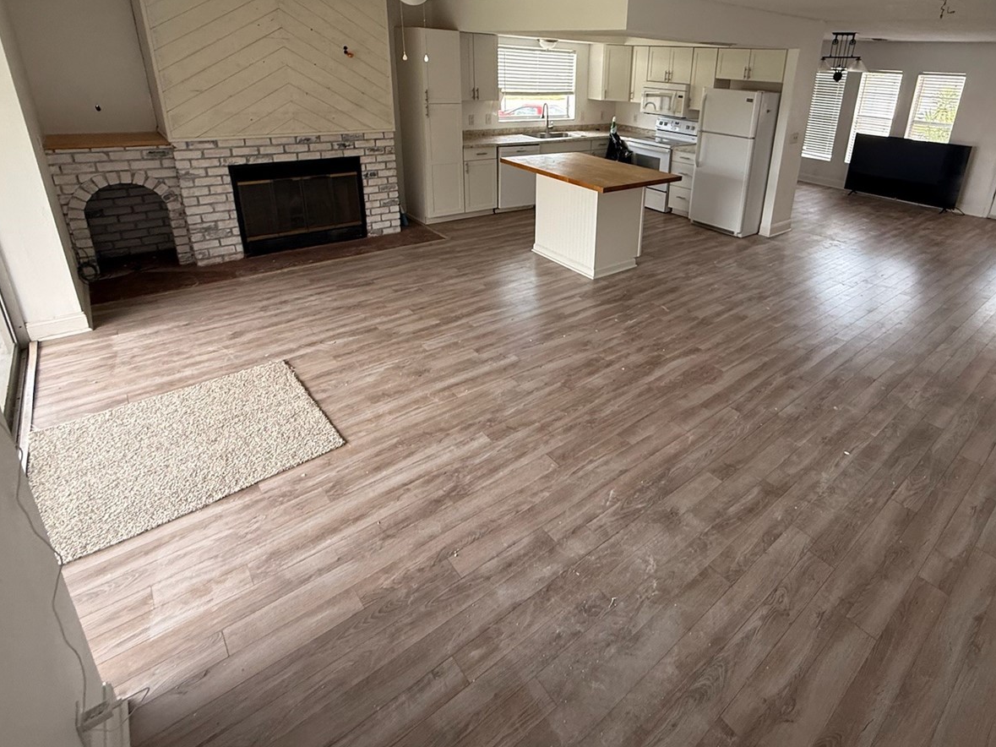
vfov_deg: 66.9
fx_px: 547
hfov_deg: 83.6
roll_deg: -3.0
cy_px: 254
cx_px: 601
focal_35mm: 19
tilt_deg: -18.1
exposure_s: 1/120
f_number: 2.2
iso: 200
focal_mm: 2.22
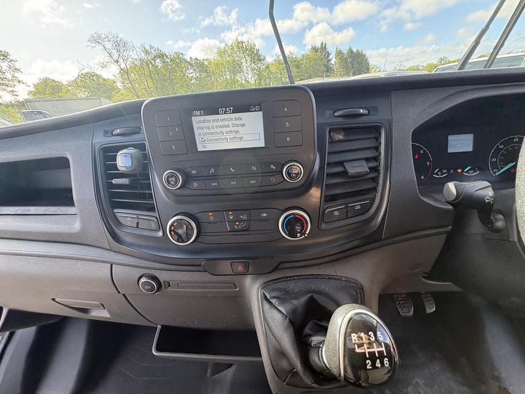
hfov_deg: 102.1
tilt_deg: -20.6
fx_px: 212
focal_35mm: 14
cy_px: 197
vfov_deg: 85.7
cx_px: 262
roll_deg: +1.2
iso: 125
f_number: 2.2
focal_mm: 2.22
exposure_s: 1/138
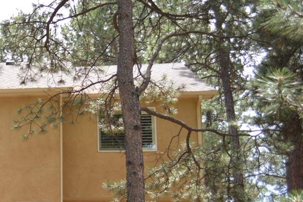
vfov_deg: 18.3
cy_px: 151
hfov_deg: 23.6
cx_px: -109
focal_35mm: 74
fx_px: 623
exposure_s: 1/200
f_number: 3.5
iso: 100
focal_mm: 18
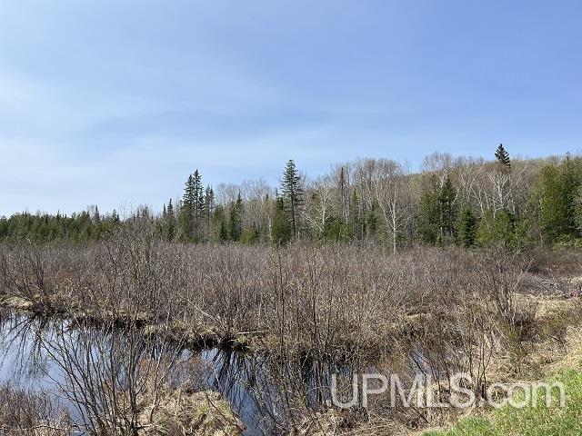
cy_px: 218
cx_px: 291
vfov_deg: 53.1
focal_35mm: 26
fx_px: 437
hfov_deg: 67.3
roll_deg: +2.0
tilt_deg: +6.1
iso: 50
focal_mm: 5.1
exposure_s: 1/4016
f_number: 1.6
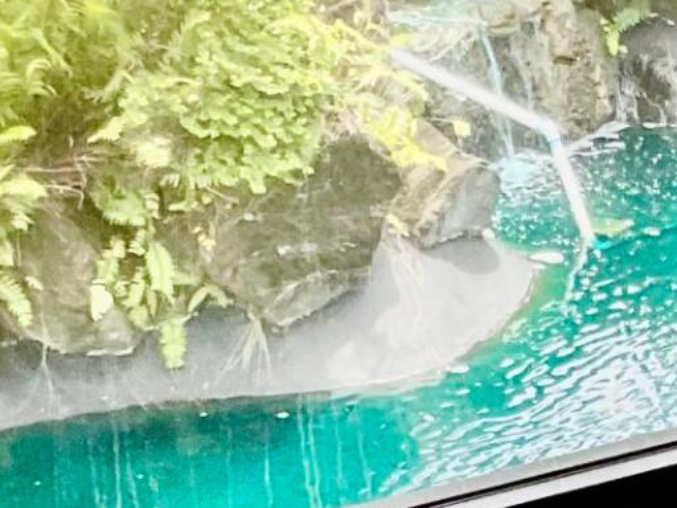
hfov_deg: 11.8
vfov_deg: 8.9
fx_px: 3188
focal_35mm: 163
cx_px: 845
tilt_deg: -29.9
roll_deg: +1.7
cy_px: 696
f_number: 1.8
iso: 80
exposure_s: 1/60
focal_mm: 3
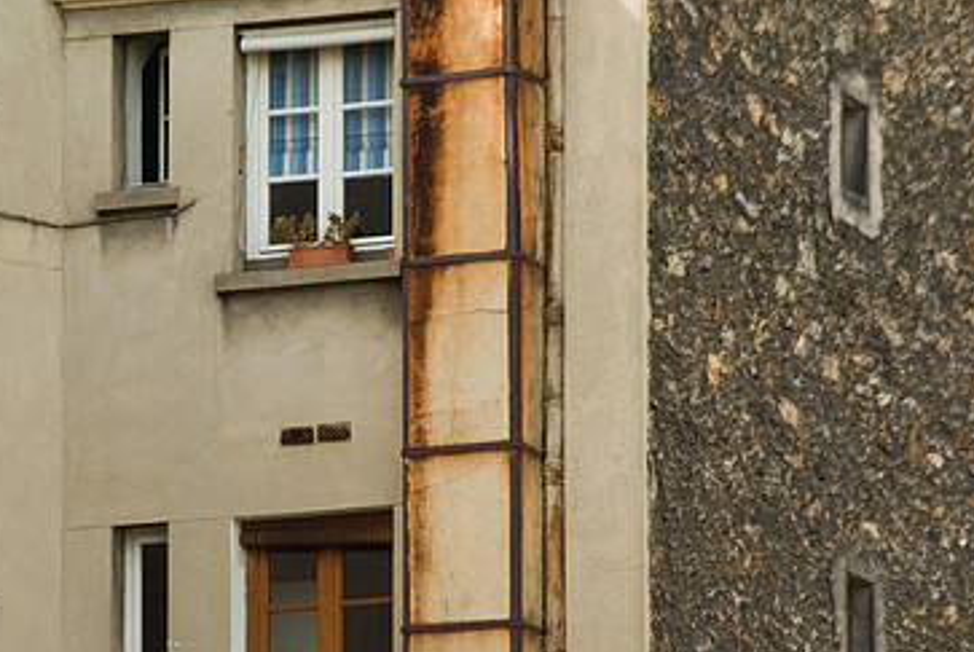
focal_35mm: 479
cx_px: 244
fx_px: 12975
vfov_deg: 2.9
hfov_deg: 4.3
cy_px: 384
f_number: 9.5
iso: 140
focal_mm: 200
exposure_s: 1/180
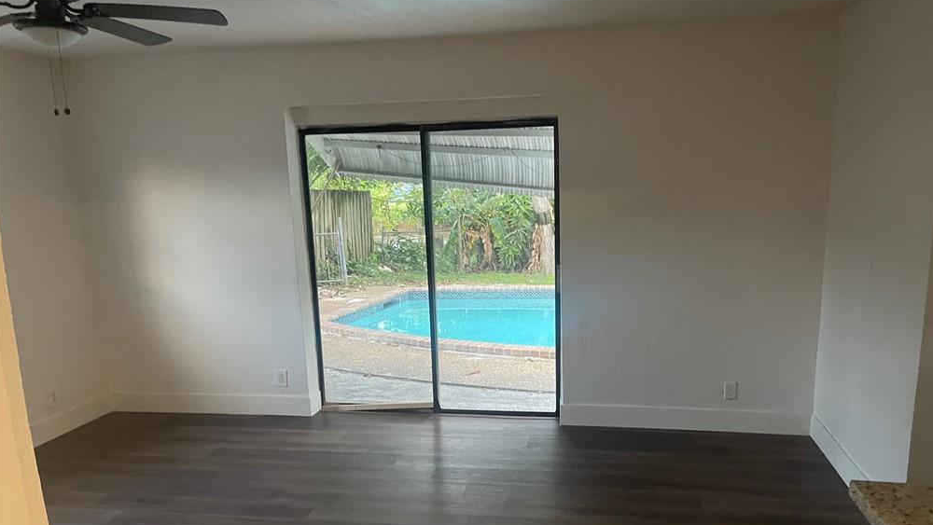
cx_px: 473
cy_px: 329
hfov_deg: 66.1
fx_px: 718
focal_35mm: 29
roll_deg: +0.8
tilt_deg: -11.6
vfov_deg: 39.9
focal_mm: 5.1
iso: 500
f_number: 1.6
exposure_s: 1/40
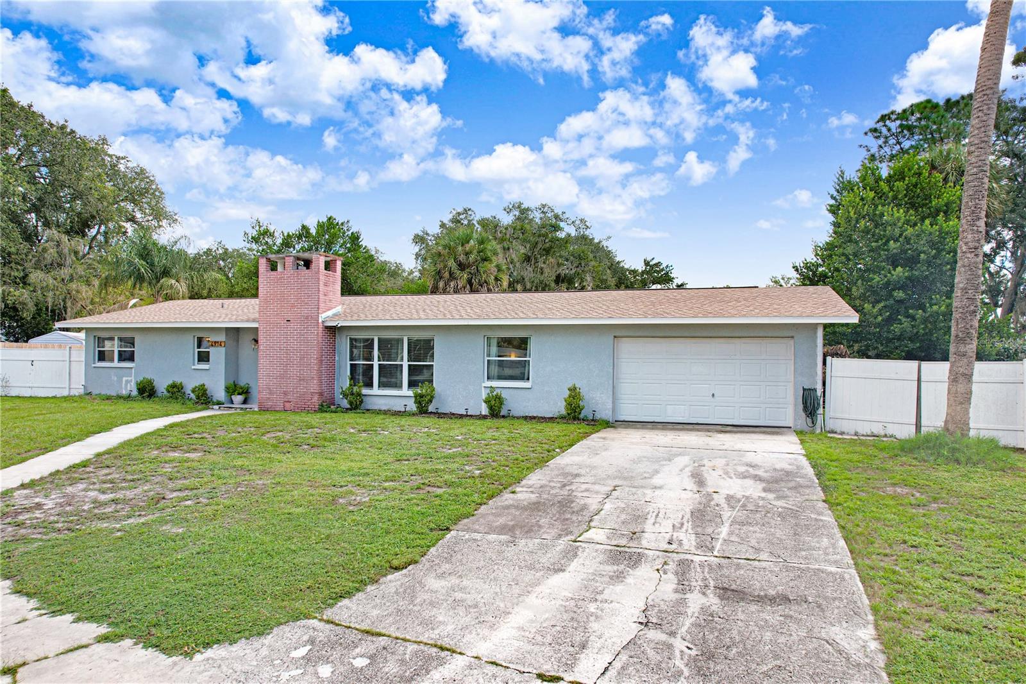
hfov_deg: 78.6
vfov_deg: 57.2
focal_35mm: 22
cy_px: 342
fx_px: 627
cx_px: 513
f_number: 2.8
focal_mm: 8.38
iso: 200
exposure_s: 1/400
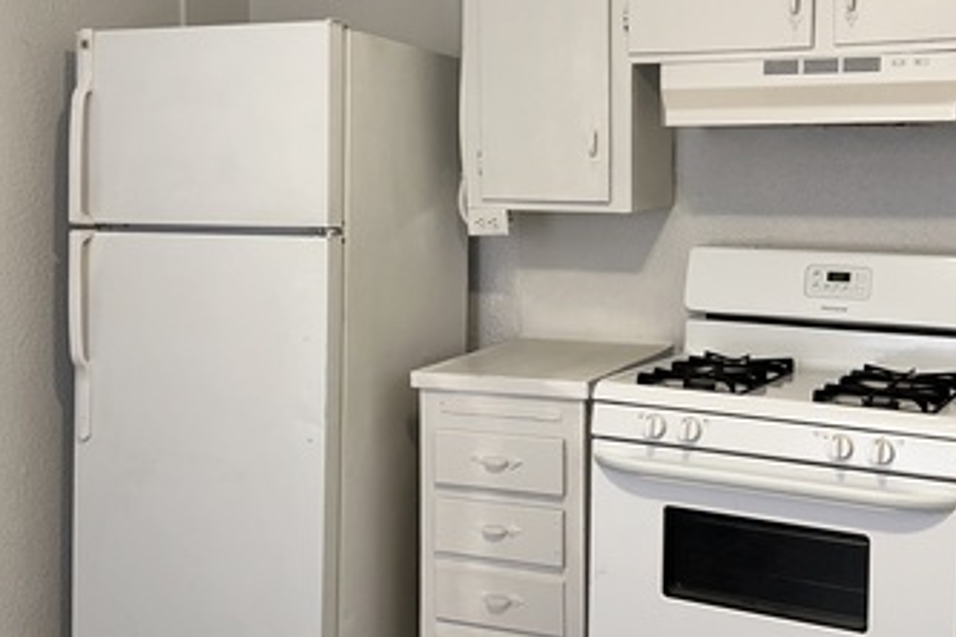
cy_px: 253
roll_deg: +0.3
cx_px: 528
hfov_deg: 41.1
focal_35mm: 48
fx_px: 1275
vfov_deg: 28.0
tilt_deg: -5.2
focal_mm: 6.86
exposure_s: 1/37
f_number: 1.78
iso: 50
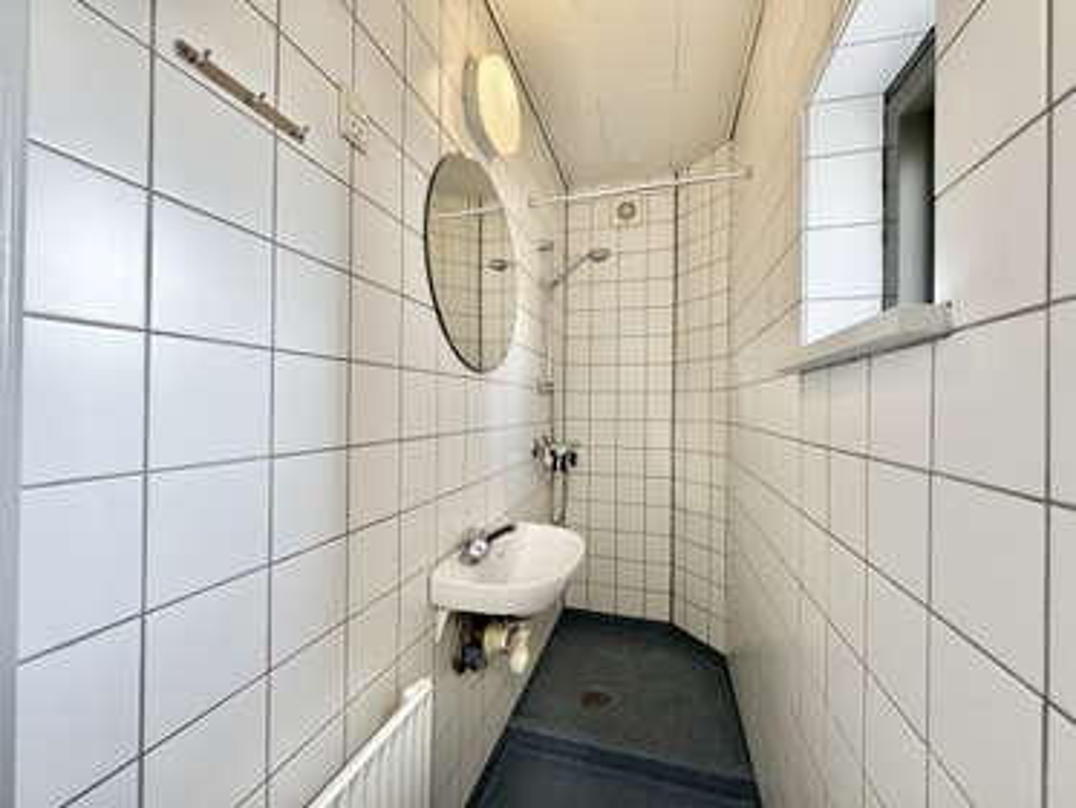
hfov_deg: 102.0
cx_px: 538
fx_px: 435
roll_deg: -0.9
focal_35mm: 14
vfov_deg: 85.7
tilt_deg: -0.2
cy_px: 404
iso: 320
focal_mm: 2.22
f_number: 2.2
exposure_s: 1/50
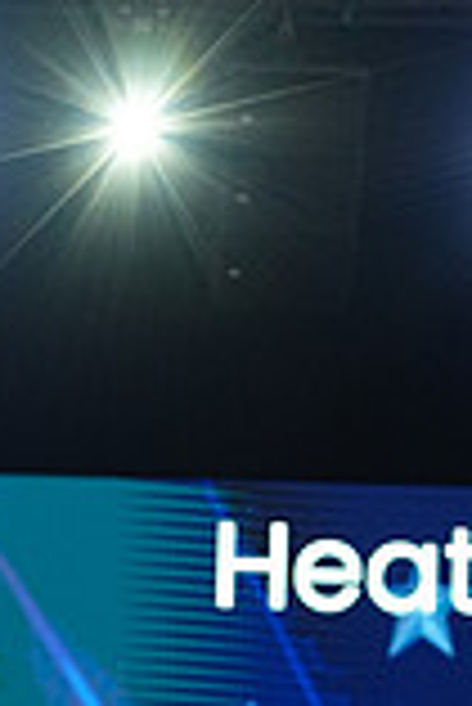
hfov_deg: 5.3
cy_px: 1232
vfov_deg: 7.7
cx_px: -164
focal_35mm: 259
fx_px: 5082
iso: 1000
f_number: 4
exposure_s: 1/500
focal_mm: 70
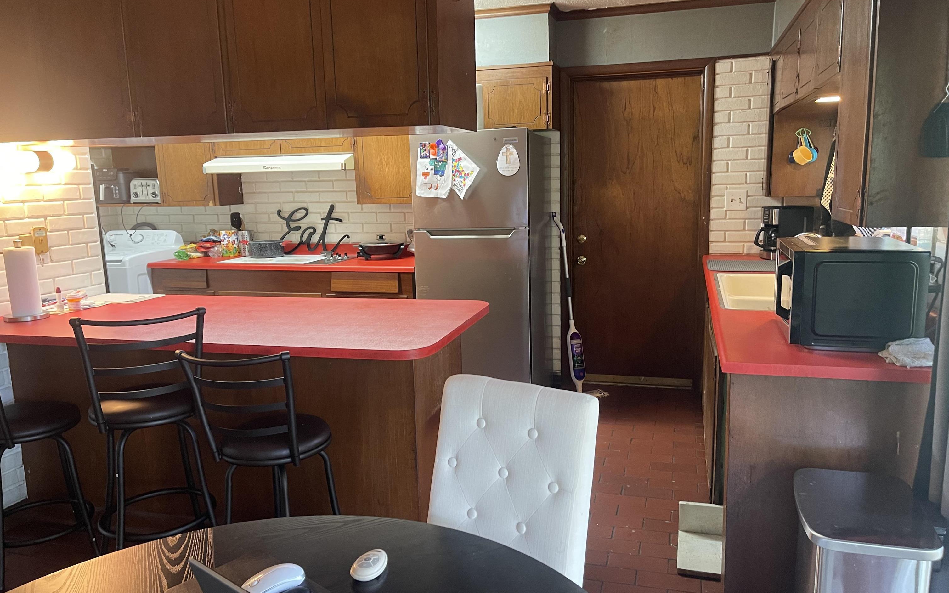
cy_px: 298
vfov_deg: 46.0
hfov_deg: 68.4
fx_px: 698
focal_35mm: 27
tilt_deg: -11.9
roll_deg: +1.5
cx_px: 478
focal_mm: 5.1
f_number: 1.6
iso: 320
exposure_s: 1/60
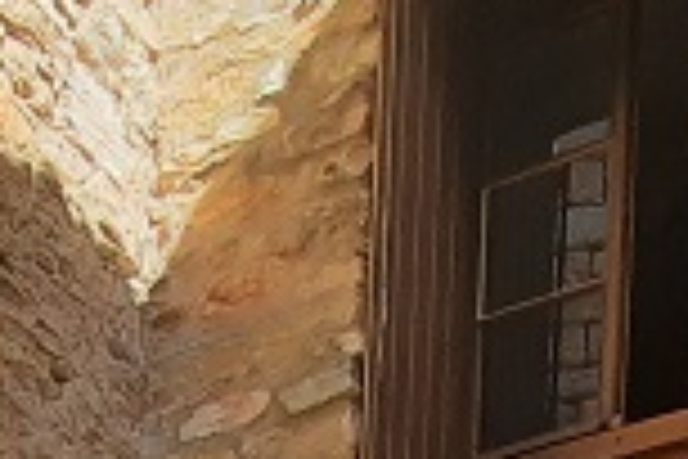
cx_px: 103
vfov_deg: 8.9
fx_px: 1892
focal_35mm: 99
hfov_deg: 20.3
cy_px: 1642
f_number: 2.2
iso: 40
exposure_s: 1/270
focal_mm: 1.74
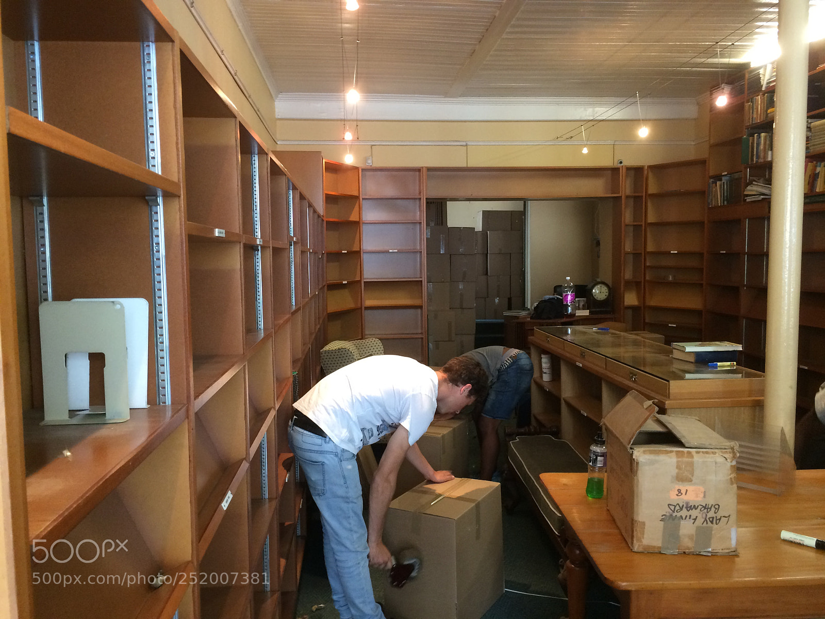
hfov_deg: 61.7
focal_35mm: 29
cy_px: 310
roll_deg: -1.4
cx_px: 412
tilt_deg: -6.3
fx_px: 691
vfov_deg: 48.2
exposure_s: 1/33
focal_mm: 4.15
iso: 160
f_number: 2.2
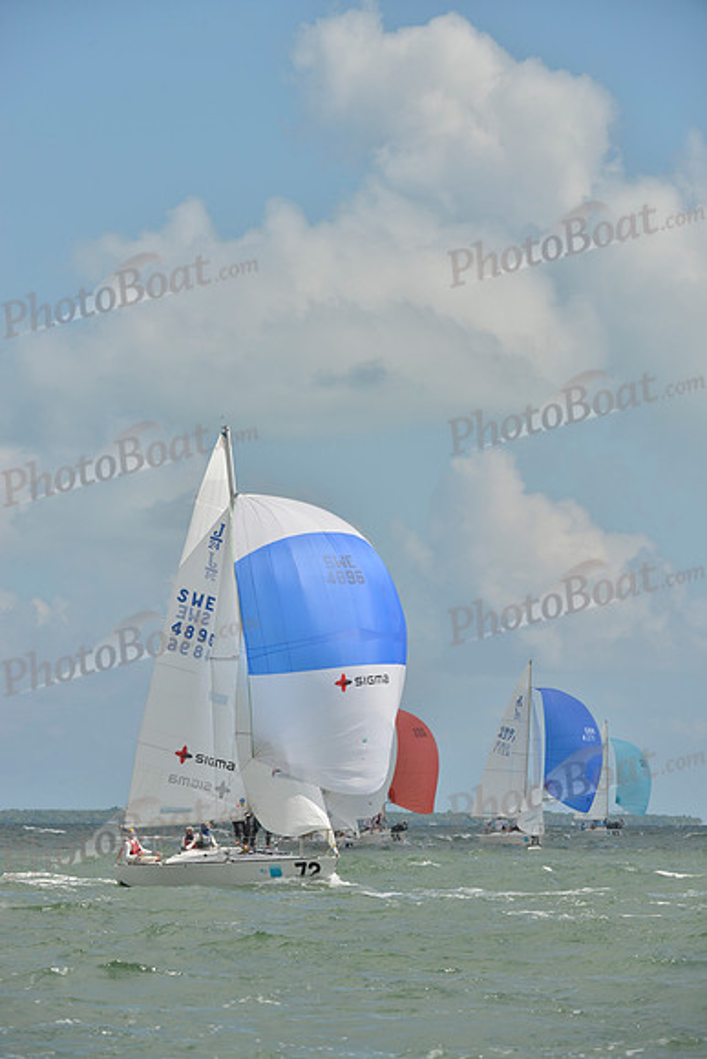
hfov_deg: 6.9
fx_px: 5888
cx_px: 354
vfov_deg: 10.3
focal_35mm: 200
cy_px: 530
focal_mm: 200
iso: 280
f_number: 9
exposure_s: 1/1000
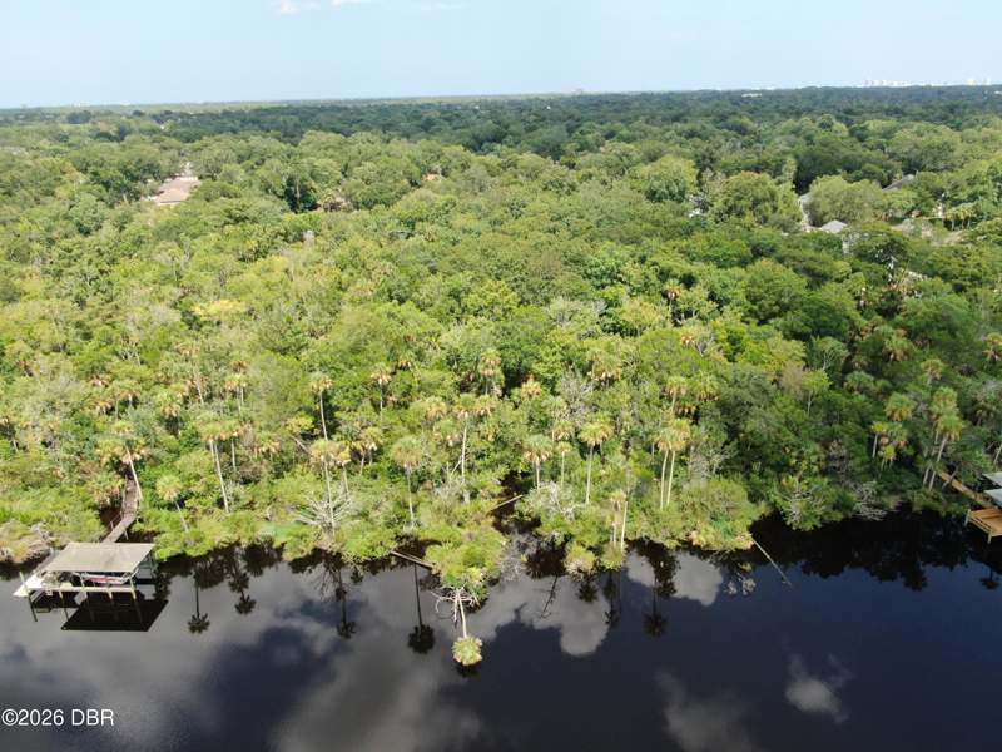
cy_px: 376
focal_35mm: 24
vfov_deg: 56.8
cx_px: 501
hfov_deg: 71.6
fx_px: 695
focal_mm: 4.39
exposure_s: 1/640
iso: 100
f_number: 2.8
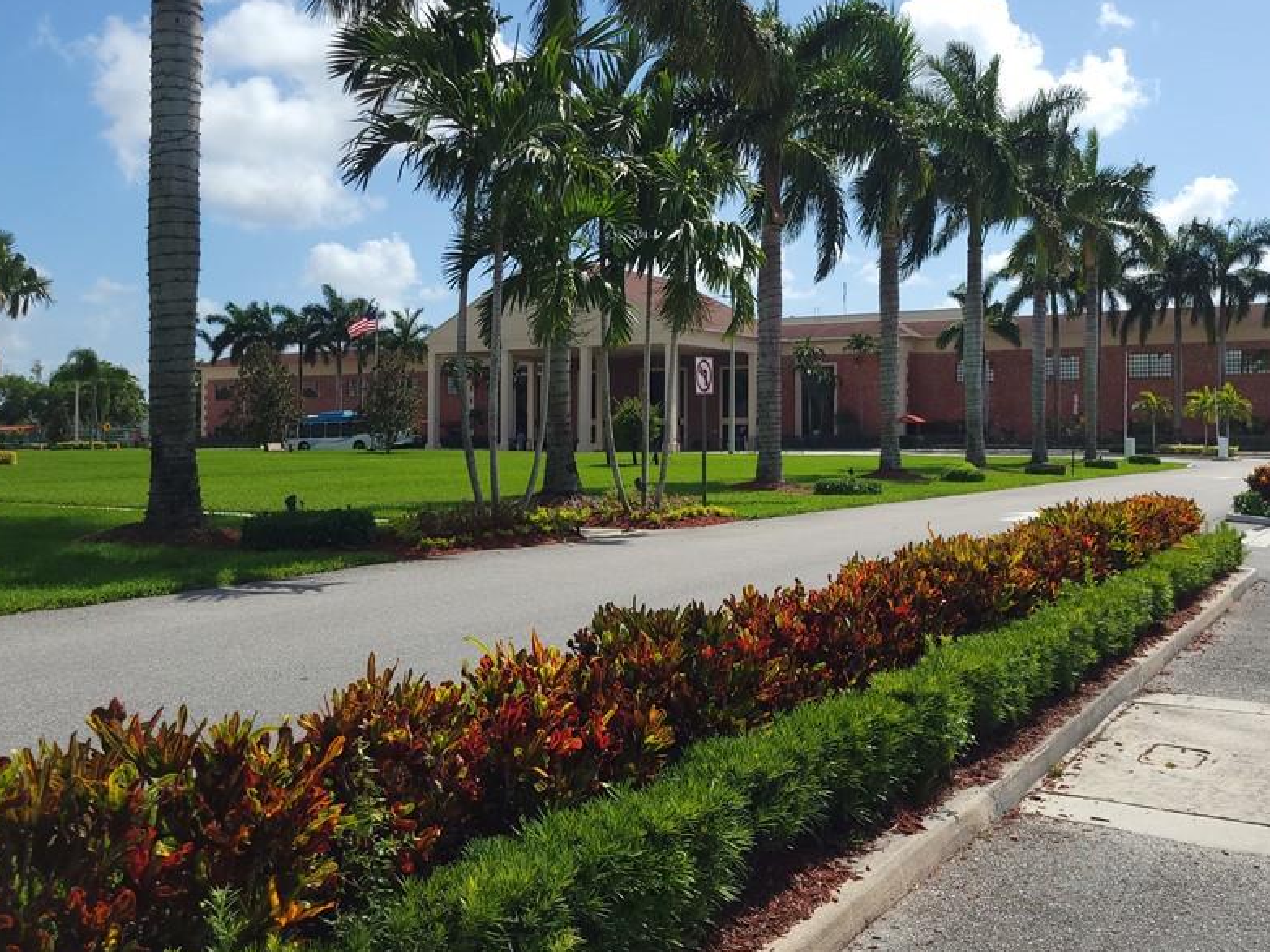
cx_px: 707
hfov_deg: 53.8
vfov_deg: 41.7
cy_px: 399
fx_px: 1247
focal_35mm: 34
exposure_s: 1/2440
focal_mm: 5.4
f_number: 1.8
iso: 40
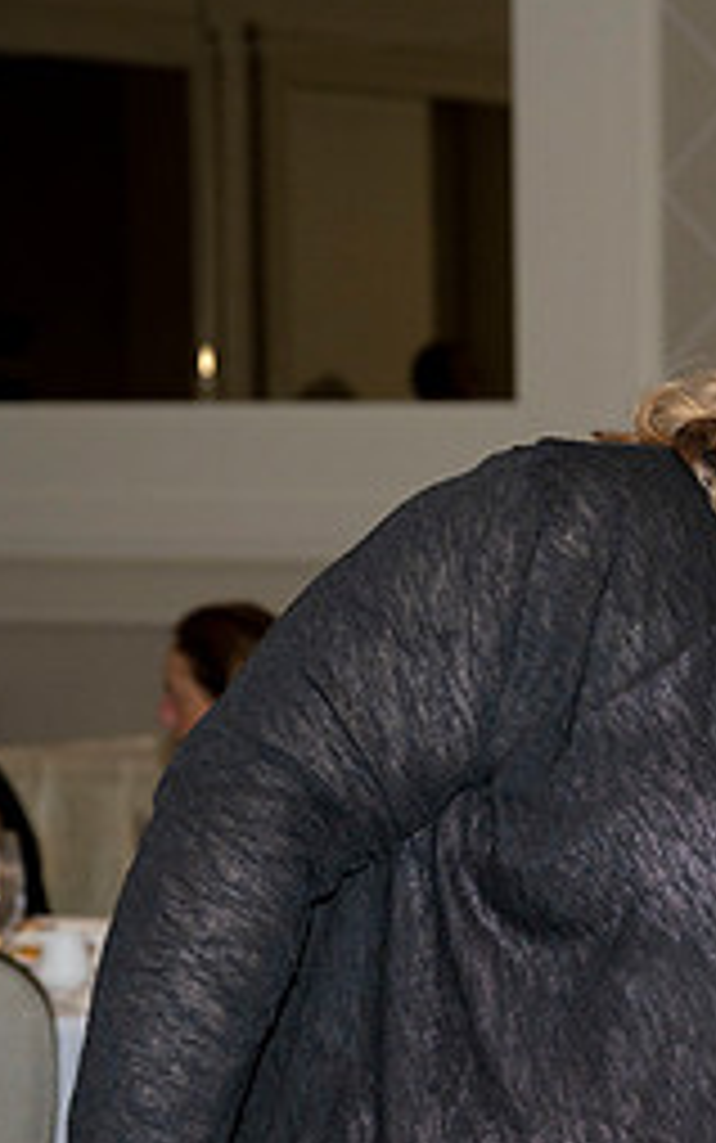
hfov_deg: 7.6
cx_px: 1171
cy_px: 736
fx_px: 5302
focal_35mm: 170
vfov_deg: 12.3
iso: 800
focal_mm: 73
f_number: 5.6
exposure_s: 1/200
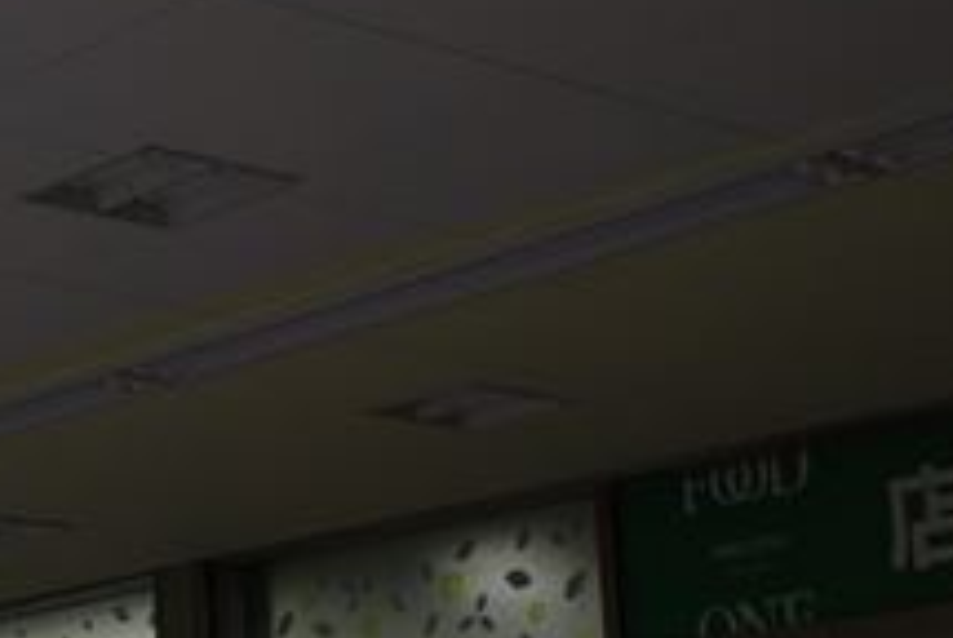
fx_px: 2757
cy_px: 268
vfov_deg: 13.2
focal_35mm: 104
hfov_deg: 18.8
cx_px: -115
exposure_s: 1/400
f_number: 5
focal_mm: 18.3
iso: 200
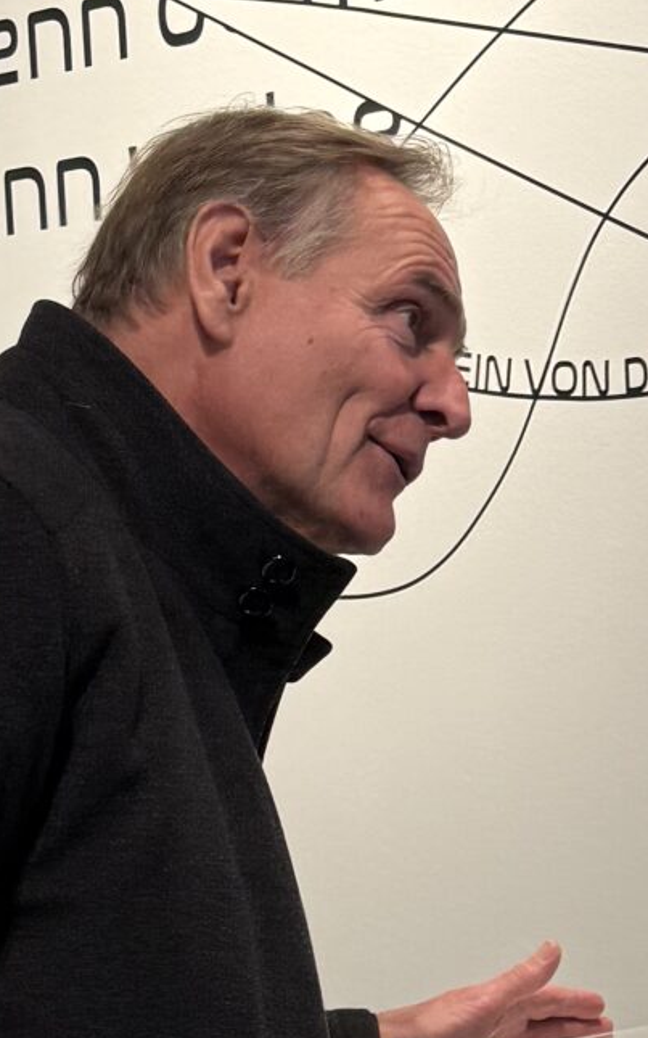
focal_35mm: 101
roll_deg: -1.5
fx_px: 2855
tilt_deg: -6.3
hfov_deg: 12.7
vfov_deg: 20.3
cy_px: 875
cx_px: 687
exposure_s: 1/120
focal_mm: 6.76
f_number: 1.78
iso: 80
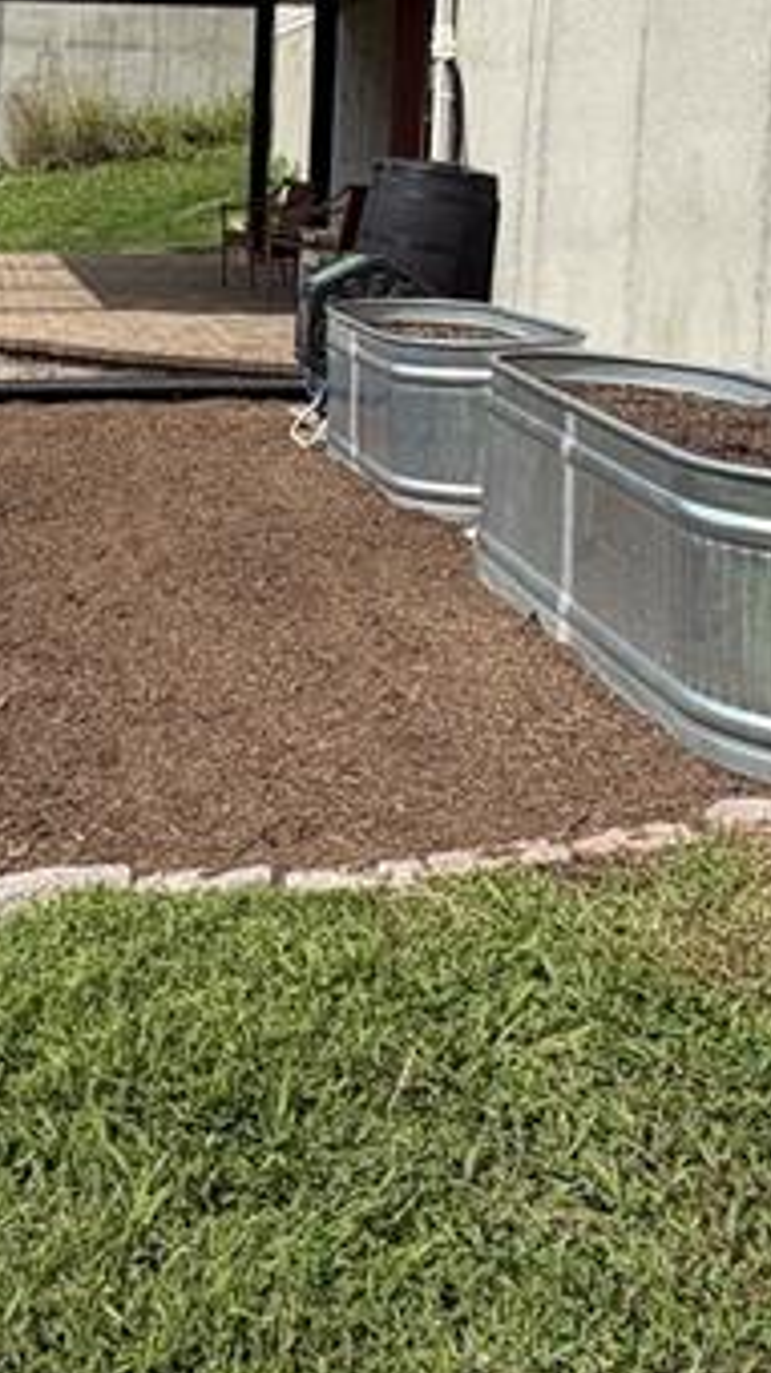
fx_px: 1674
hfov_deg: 24.6
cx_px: -28
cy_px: 254
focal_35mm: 46
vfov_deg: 42.4
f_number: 2.2
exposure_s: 1/970
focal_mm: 2.22
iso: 20
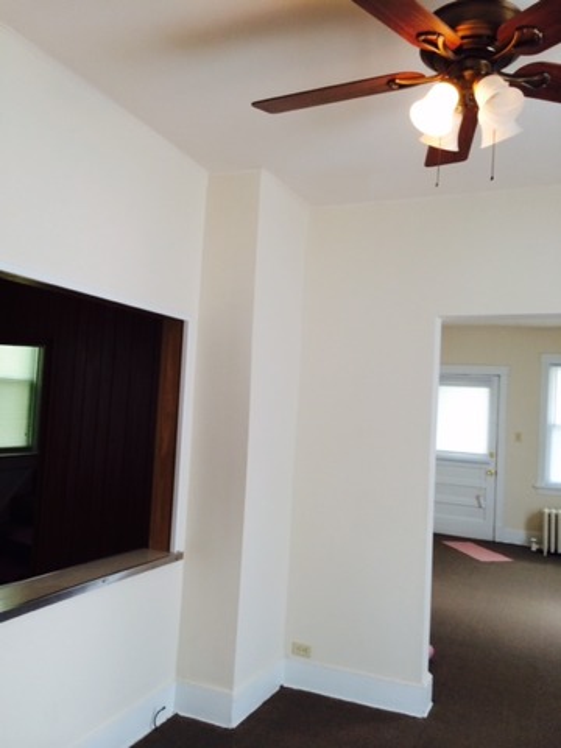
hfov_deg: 46.8
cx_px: 280
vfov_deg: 60.0
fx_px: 648
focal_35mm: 30
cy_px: 374
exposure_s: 1/30
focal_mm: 4.12
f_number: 2.2
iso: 50
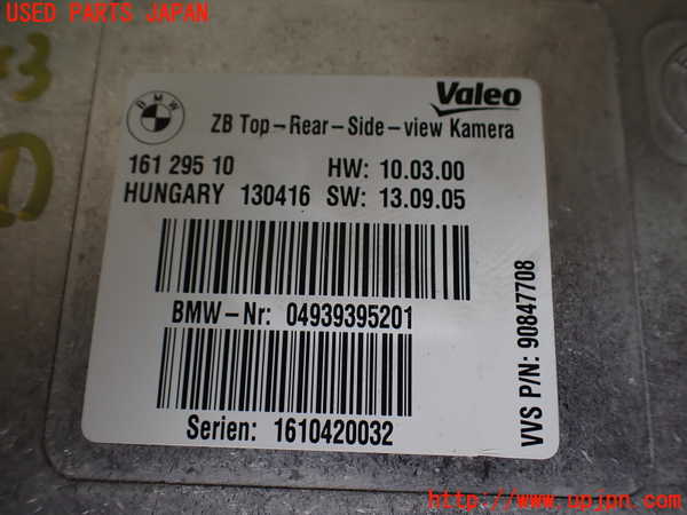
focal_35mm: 30
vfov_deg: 46.8
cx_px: 344
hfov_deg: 60.0
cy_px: 258
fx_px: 595
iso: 100
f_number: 2.3
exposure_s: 1/200
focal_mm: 5.4
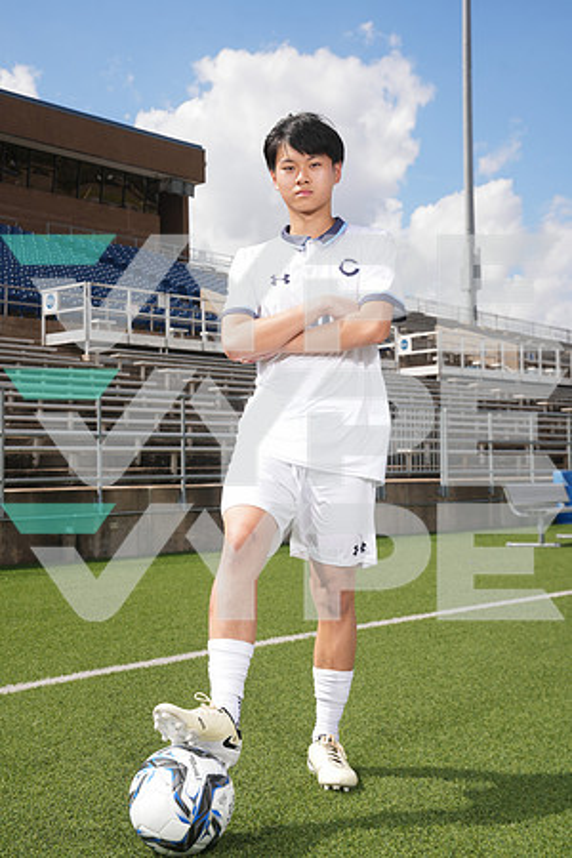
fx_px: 1120
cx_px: 286
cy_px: 429
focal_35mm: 47
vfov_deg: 41.9
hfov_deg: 28.6
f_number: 8
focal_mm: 47
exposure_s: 1/200
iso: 100
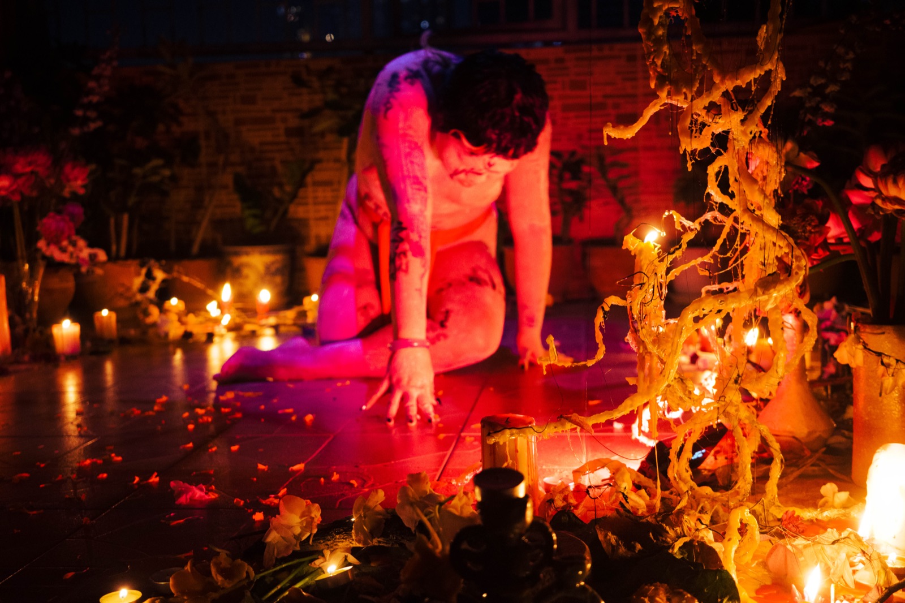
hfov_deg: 48.5
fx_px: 1005
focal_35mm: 40
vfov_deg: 33.4
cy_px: 302
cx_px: 452
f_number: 2.8
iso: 2000
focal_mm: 26
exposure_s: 1/40
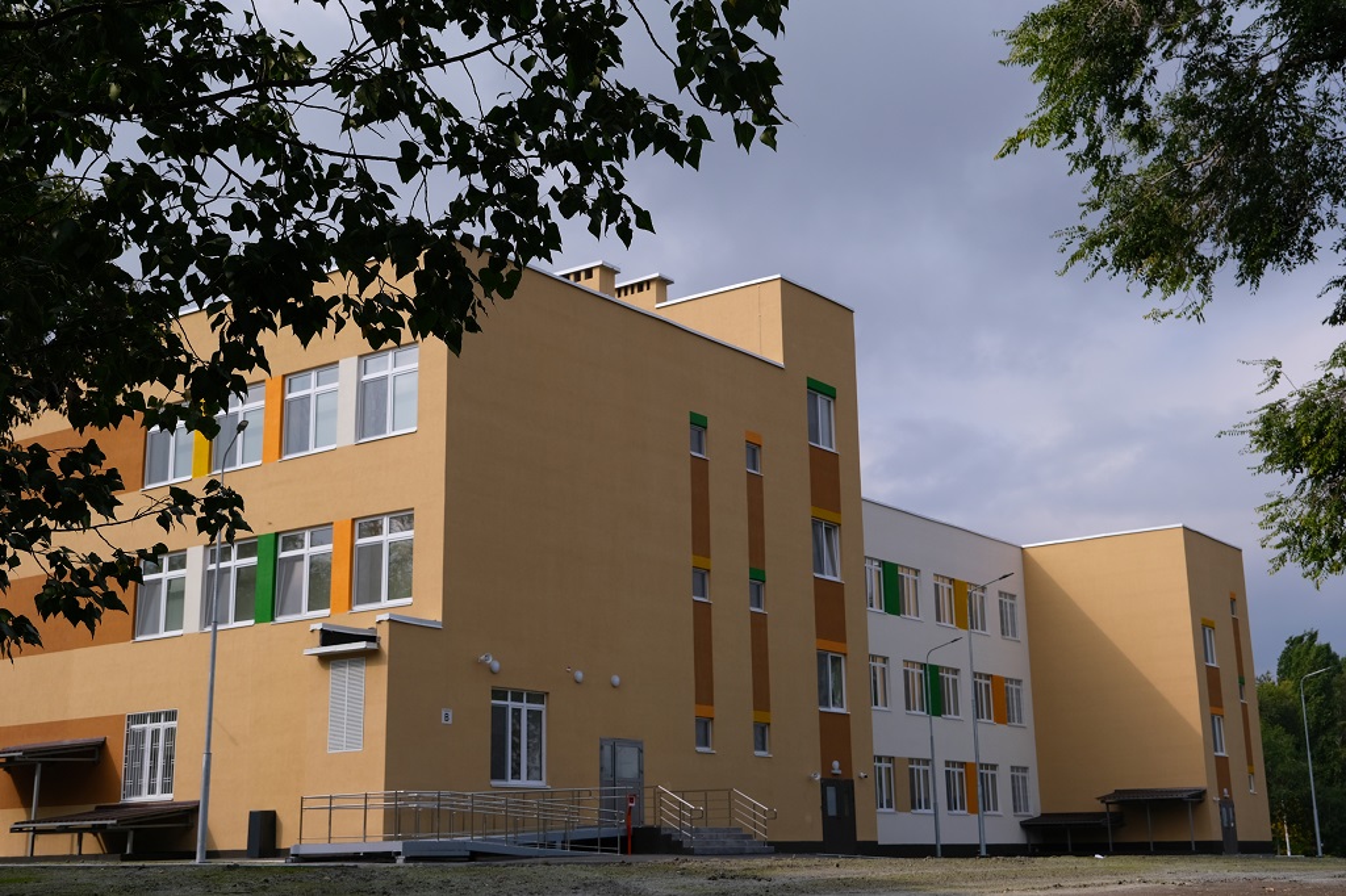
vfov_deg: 32.6
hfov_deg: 47.4
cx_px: 673
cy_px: 448
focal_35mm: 41
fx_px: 1532
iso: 160
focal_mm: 27.5
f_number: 5.6
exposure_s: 1/800
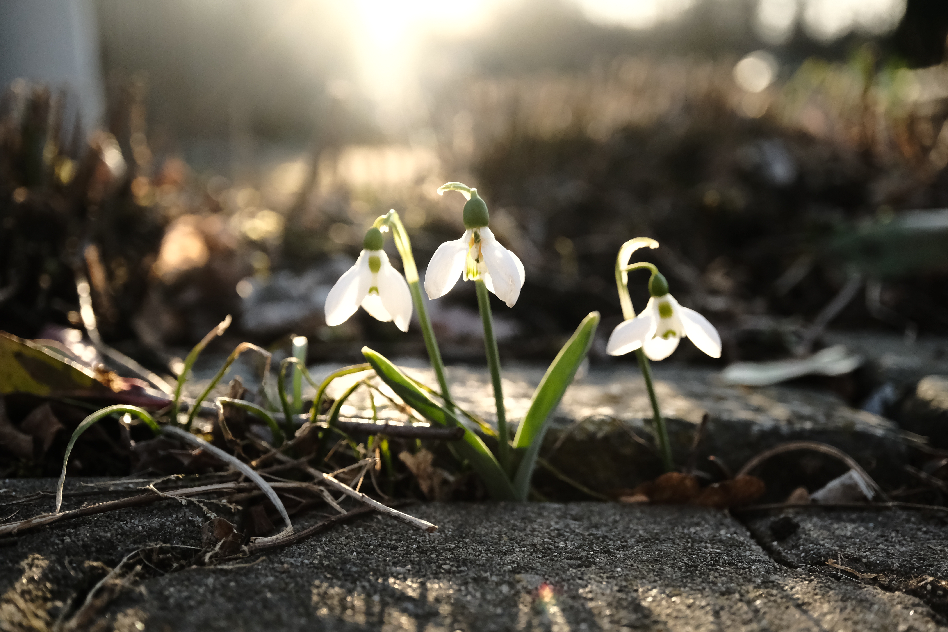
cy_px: 318
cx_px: 483
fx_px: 1211
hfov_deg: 42.7
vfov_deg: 29.2
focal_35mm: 46
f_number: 3.6
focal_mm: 30
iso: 2500
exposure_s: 1/4000
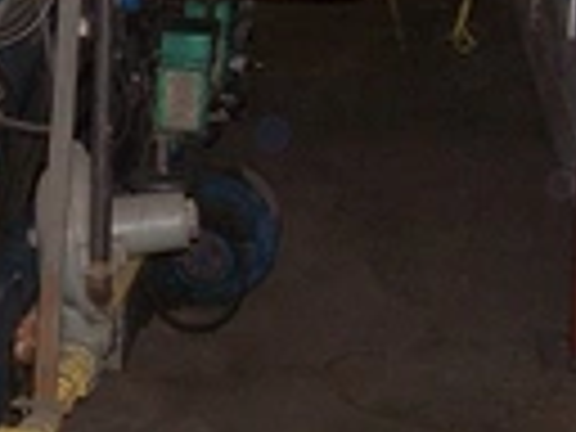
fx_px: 1764
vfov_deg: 13.8
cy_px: -4
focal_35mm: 106
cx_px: 112
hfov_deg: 18.4
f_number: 2.7
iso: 140
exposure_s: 1/112
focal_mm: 5.6
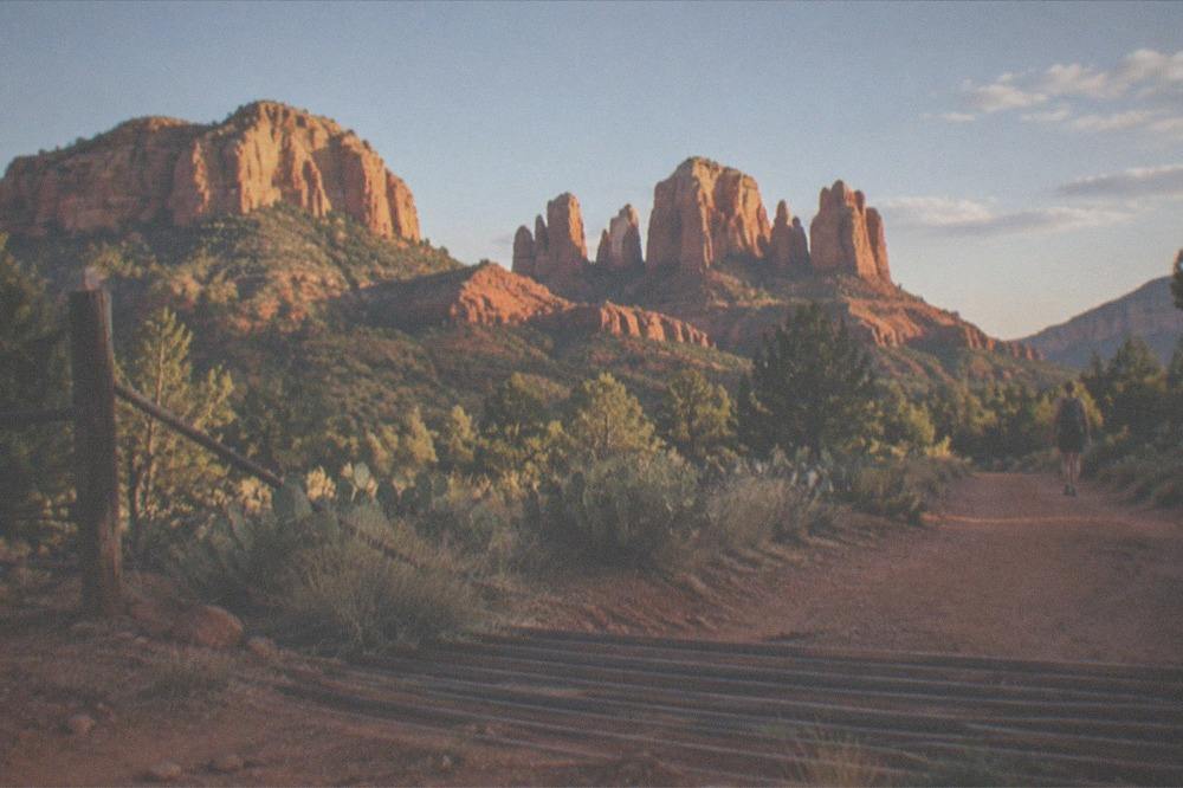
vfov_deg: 27.5
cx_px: 592
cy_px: 394
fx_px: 1610
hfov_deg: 40.4
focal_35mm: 49
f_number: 10
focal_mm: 49
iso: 500
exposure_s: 1/250
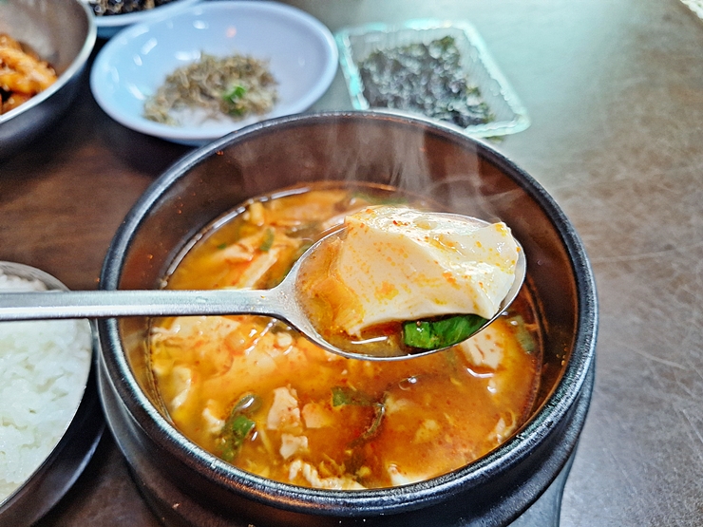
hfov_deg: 73.9
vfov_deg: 58.9
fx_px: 467
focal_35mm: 23
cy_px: 264
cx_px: 352
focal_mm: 5.54
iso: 125
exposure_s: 1/40
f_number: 1.8
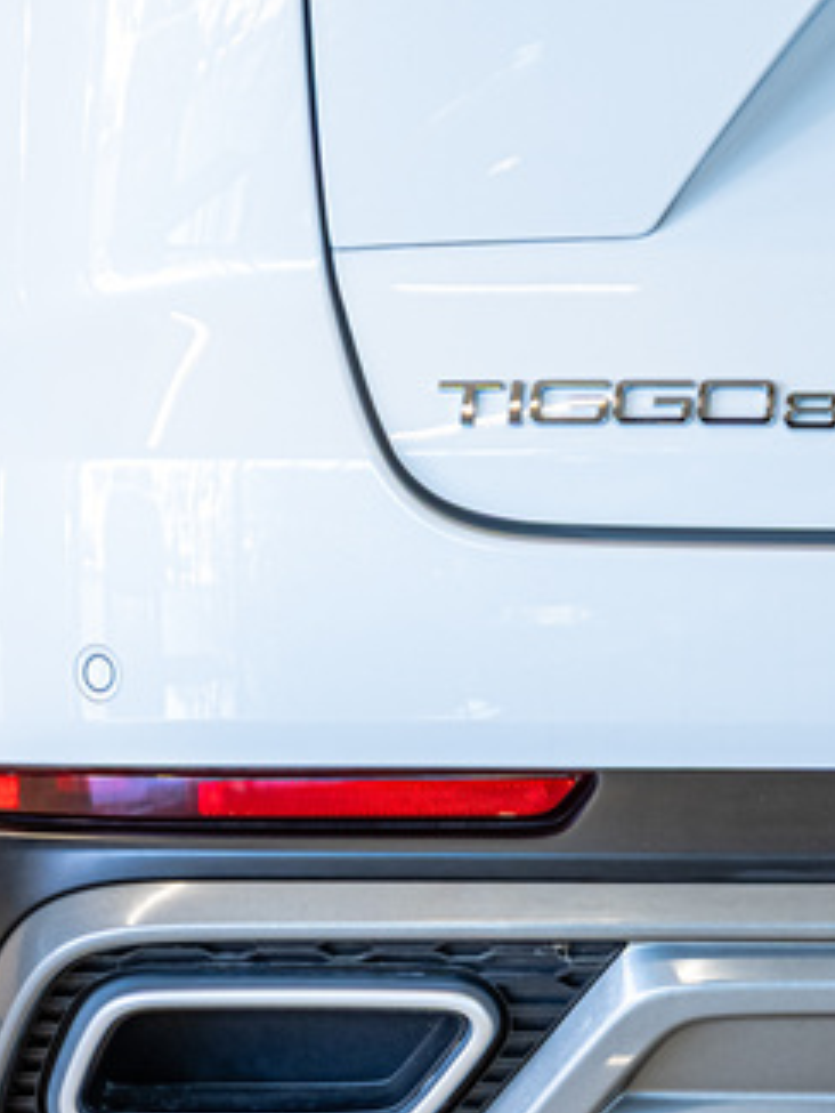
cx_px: 361
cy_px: 390
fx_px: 7296
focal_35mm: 227
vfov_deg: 8.7
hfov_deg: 6.5
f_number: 2.8
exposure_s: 1/125
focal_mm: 75
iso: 640
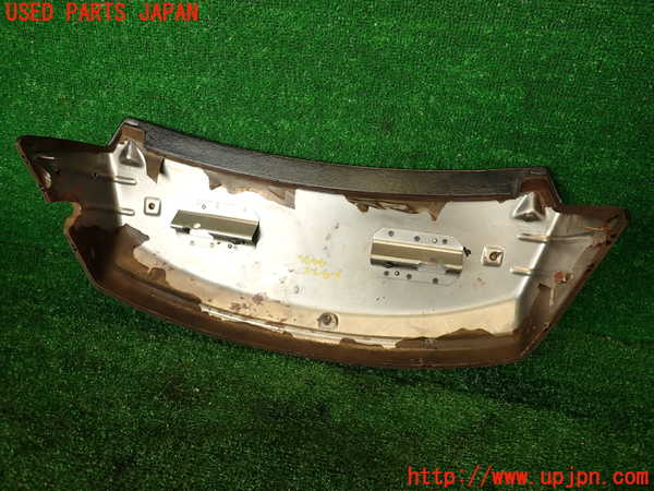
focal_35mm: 25
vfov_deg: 54.9
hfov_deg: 69.4
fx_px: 472
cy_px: 246
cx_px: 327
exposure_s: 1/60
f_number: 2
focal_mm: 4.5
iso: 100
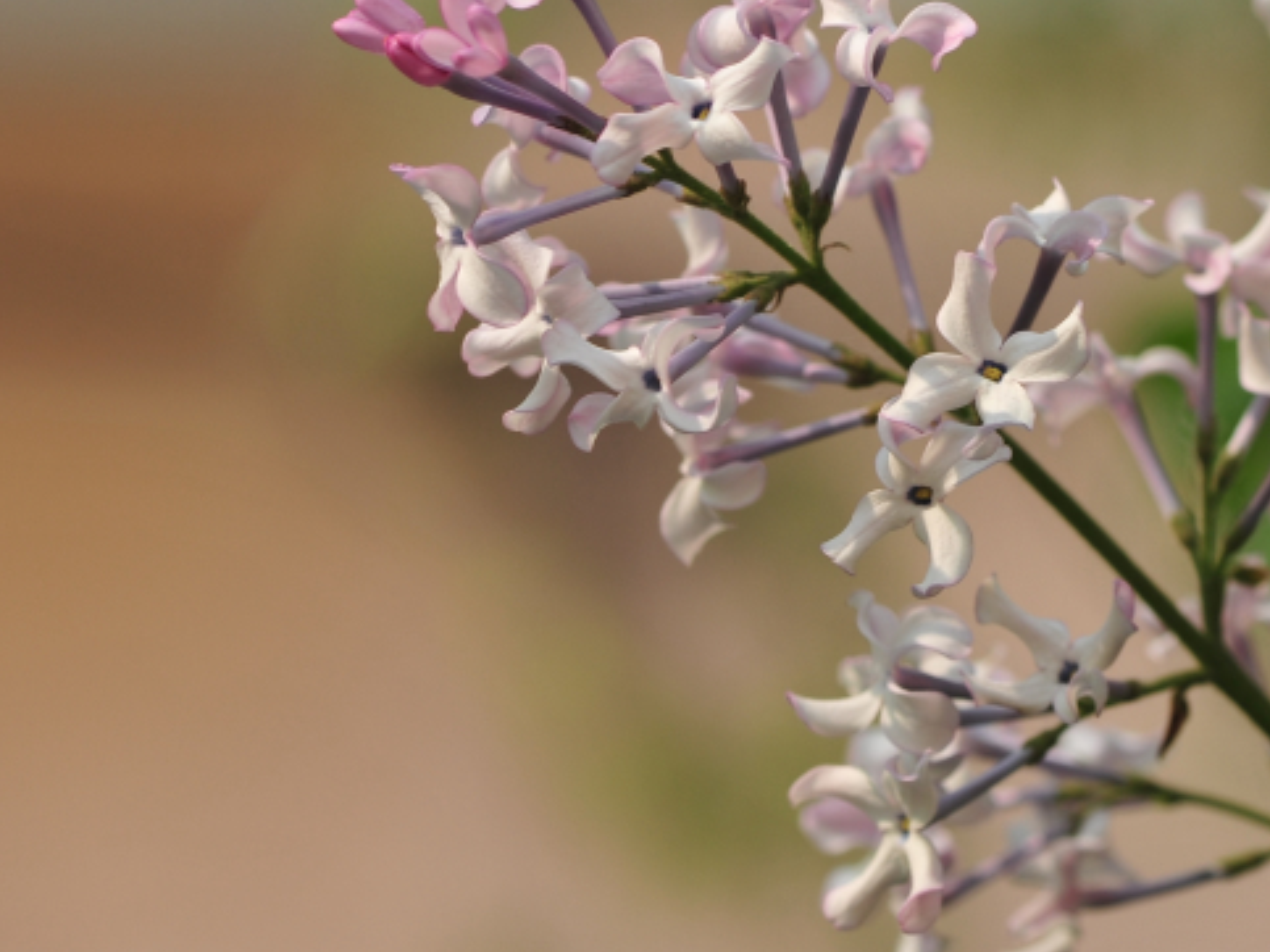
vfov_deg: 6.9
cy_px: 243
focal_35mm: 214
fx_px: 7849
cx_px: 1288
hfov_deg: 9.2
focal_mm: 105
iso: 200
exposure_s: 1/200
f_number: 8
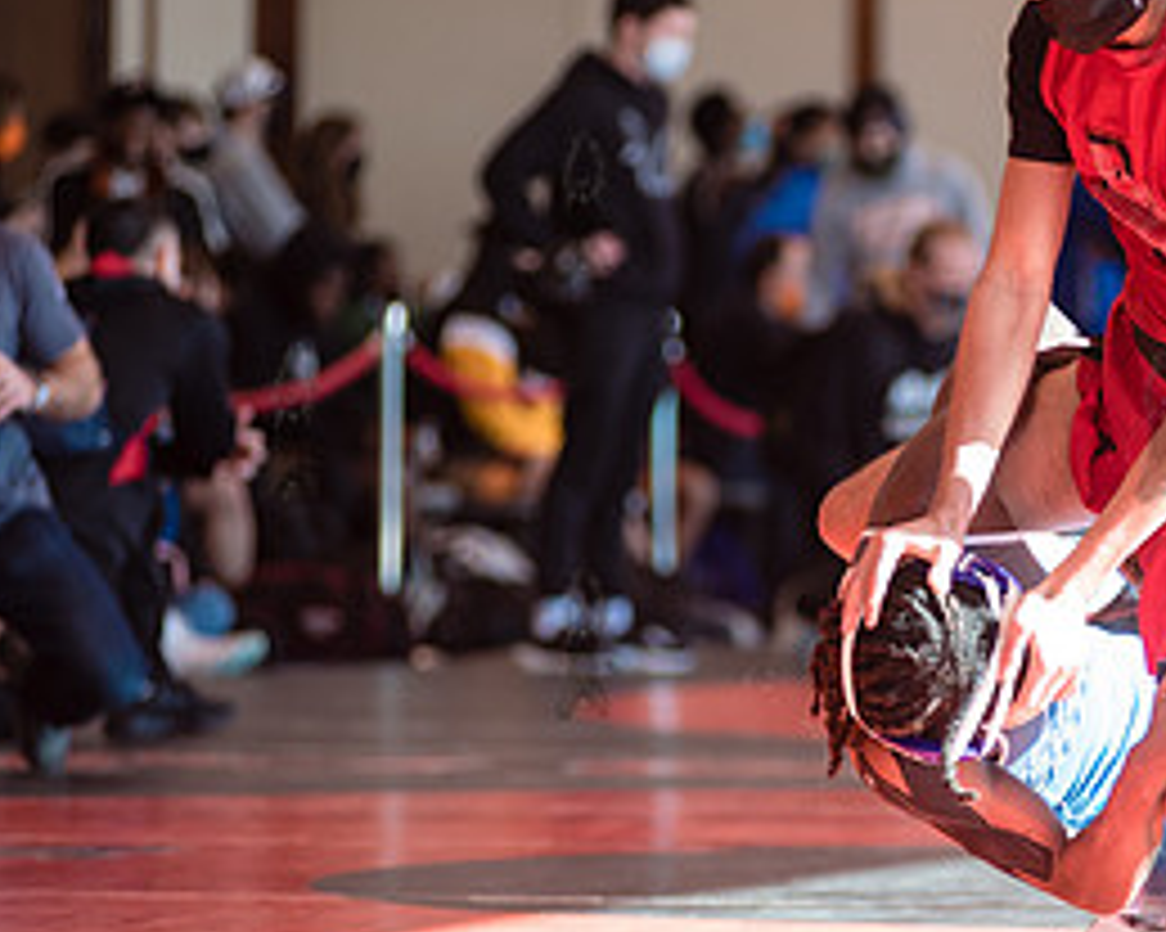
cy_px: 421
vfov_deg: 4.7
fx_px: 11246
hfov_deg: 5.9
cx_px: 1161
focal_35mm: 326
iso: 400
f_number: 3.5
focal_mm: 155
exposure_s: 1/400
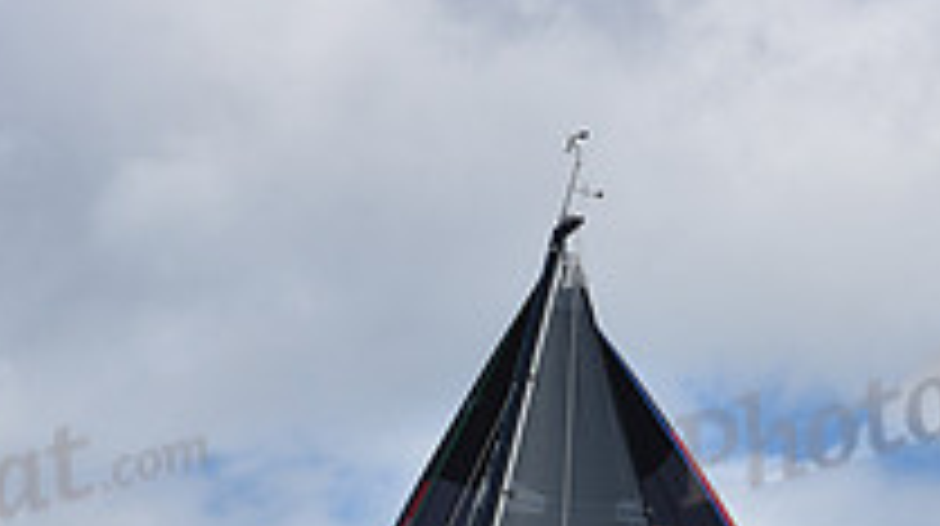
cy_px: 1101
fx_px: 5079
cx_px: 443
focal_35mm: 204
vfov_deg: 5.8
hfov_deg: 10.6
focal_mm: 70
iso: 250
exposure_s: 1/1000
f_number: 8
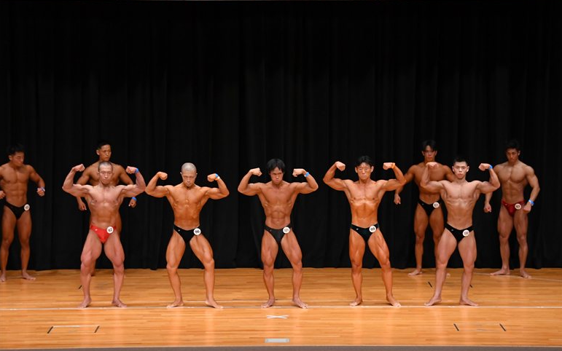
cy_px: 170
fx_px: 1991
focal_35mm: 130
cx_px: 281
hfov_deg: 16.1
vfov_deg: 10.1
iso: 3200
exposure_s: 1/400
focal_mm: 85
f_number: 5.6
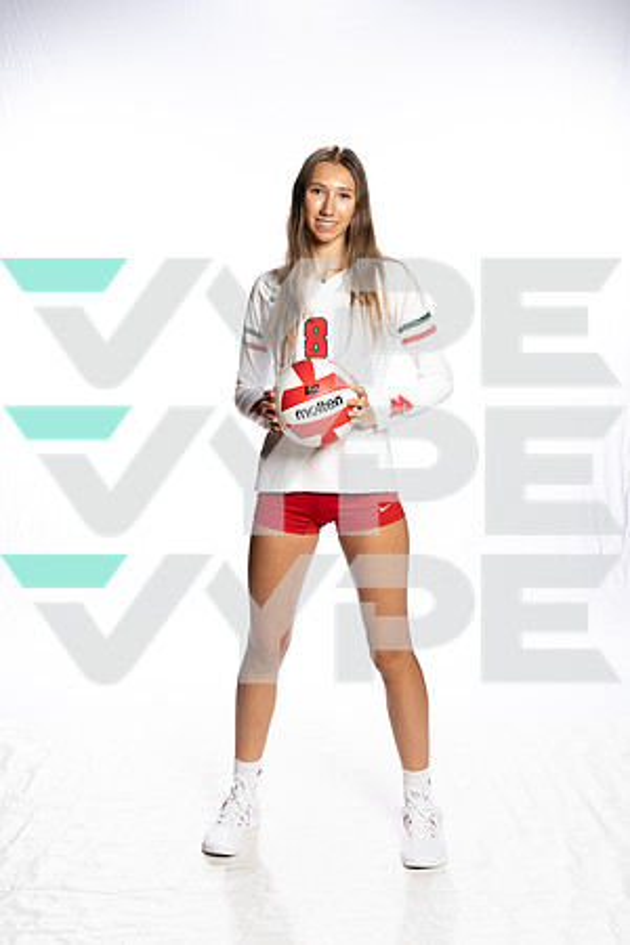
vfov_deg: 39.6
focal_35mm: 50
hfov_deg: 27.0
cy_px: 472
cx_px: 315
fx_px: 1312
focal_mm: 50
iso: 320
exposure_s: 1/250
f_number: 8
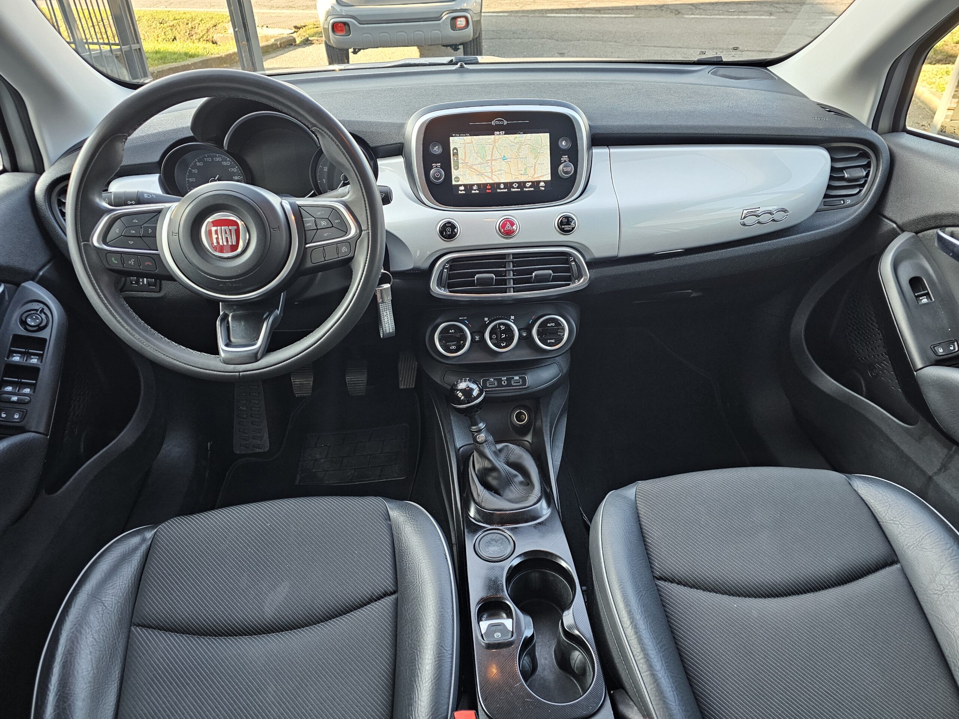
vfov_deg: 58.9
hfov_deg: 73.9
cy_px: 360
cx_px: 480
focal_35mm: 23
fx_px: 637
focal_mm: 6.3
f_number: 1.7
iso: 200
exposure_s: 1/72
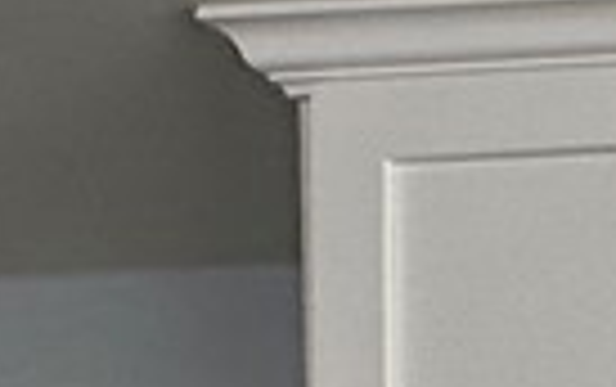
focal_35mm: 111
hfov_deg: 12.2
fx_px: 1866
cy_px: 1354
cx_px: 1691
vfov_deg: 8.6
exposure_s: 1/120
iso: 80
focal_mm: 2.22
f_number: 2.2
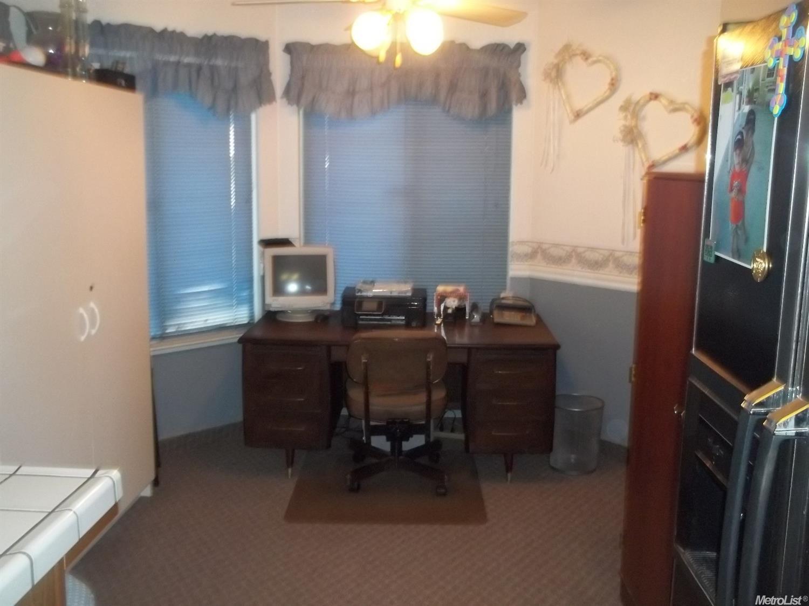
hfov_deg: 55.4
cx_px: 404
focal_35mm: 33
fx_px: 771
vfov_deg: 42.9
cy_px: 303
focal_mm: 5.9
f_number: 3.3
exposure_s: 1/30
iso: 320
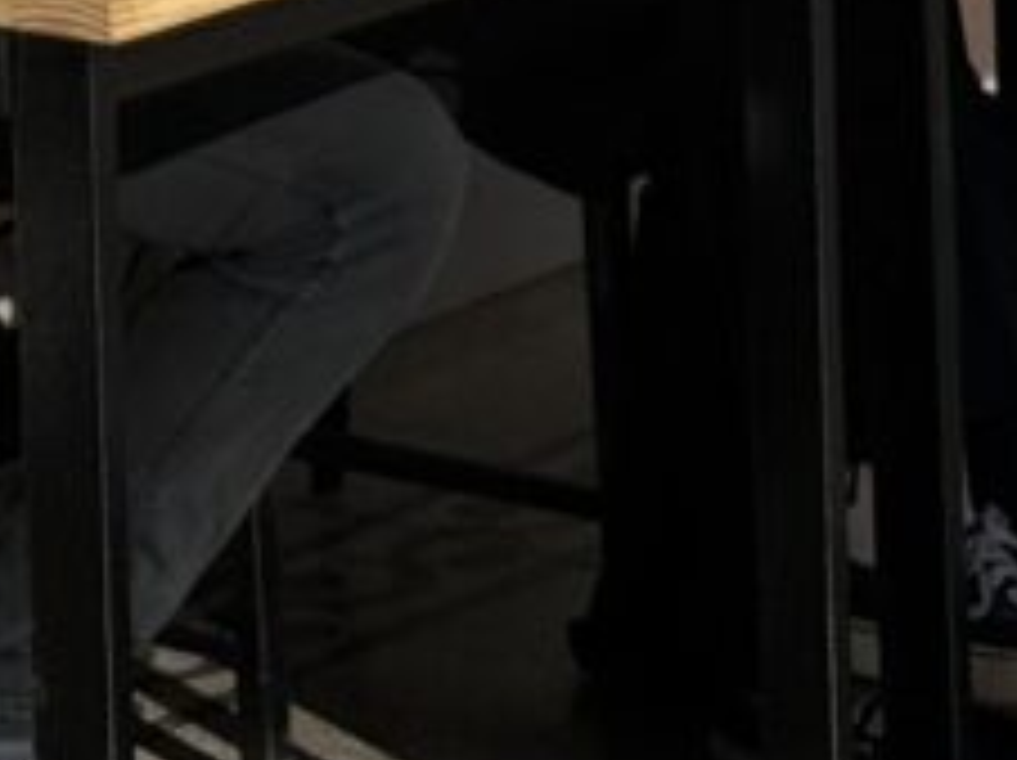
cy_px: -893
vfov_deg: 6.3
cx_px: 94
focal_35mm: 227
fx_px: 6662
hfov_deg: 8.7
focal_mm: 6.76
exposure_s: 1/6536
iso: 64
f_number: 1.78
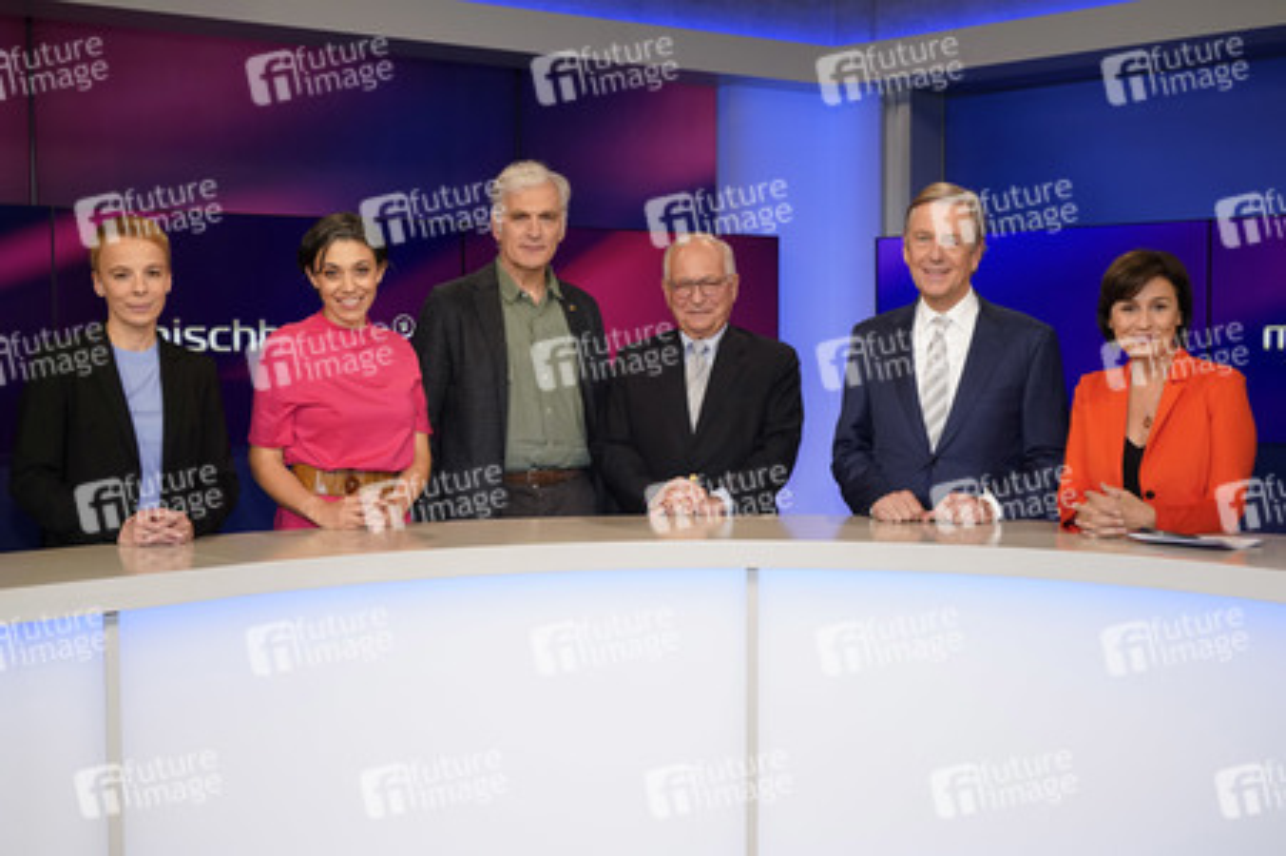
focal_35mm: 38
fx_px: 1356
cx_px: 643
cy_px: 428
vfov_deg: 35.0
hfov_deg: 50.7
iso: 2000
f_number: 5.6
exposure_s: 1/125
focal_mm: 38
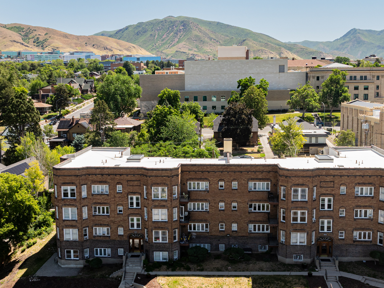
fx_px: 399
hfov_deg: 51.2
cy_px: 199
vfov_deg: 39.1
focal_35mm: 36
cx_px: 220
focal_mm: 12.29
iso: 130
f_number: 2.8
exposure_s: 1/1600
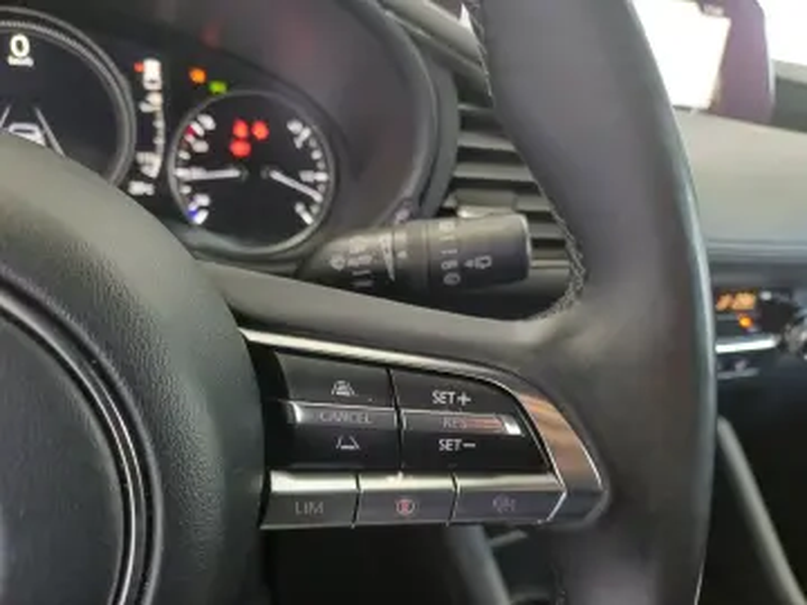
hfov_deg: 69.4
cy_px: 302
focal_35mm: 25
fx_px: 583
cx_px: 404
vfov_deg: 54.9
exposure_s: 1/33.3
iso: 400
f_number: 1.8
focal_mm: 4.65
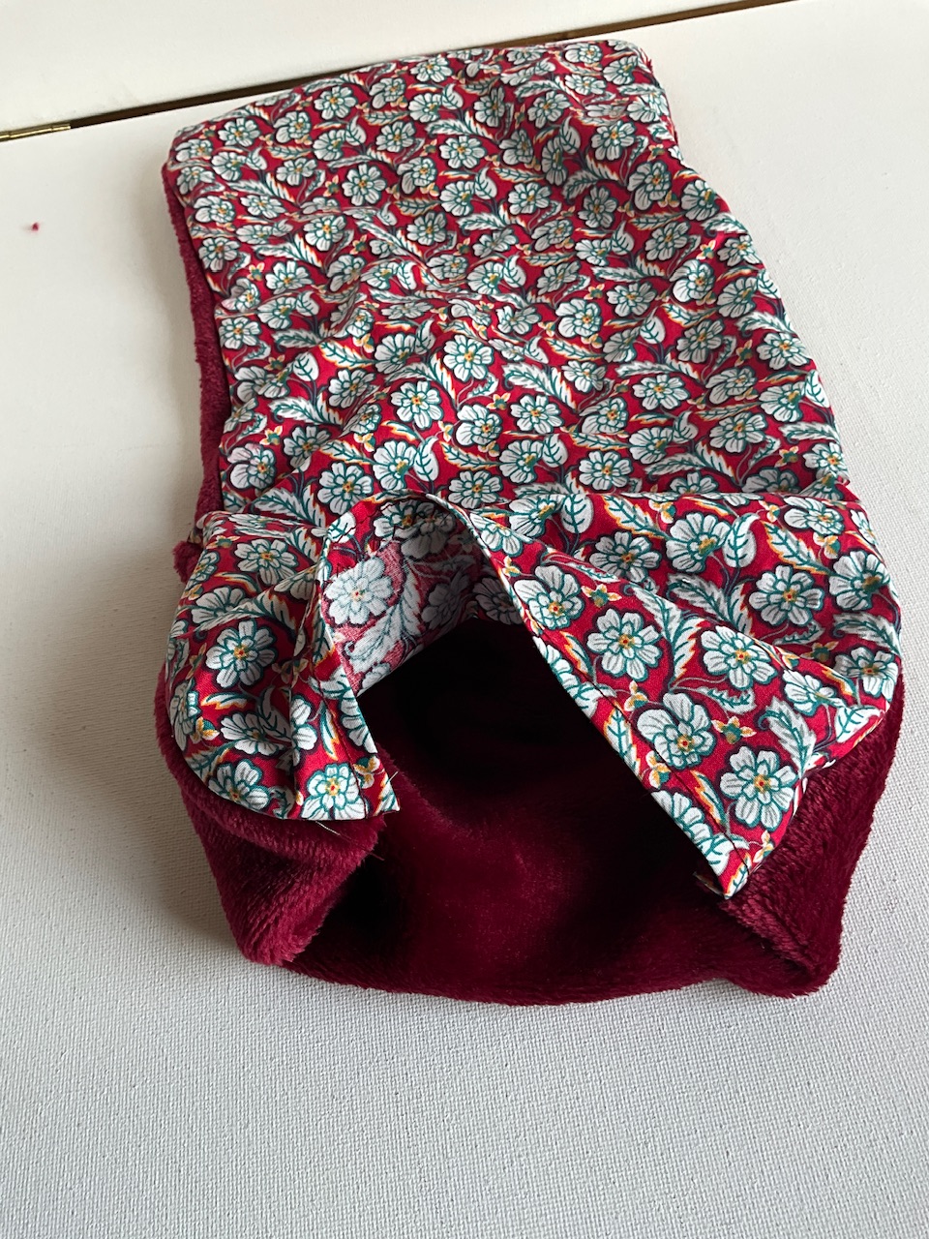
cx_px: 464
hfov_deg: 48.2
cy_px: 620
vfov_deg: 61.7
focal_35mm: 29
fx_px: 1038
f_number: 1.8
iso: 40
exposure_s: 1/100
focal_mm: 3
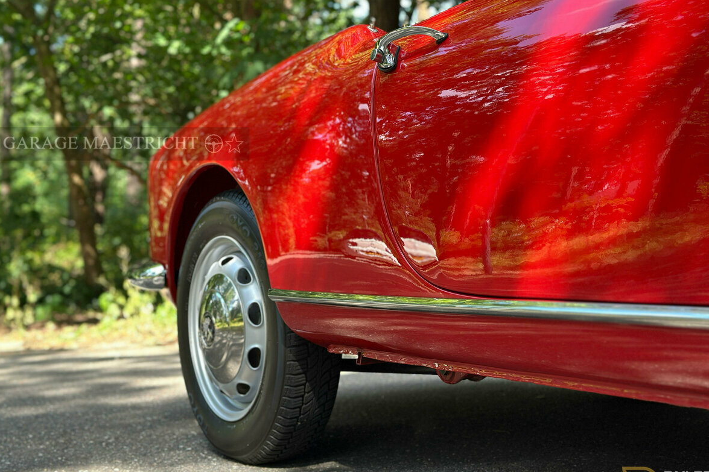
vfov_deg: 26.5
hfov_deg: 38.9
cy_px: 237
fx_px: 1004
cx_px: 357
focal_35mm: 51
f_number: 1.78
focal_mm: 6.86
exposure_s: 1/308
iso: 80
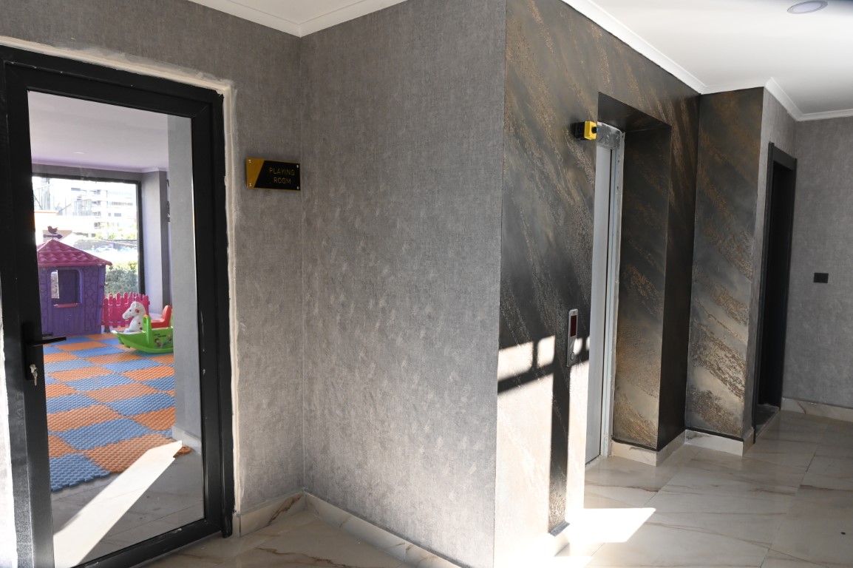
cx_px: 426
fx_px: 568
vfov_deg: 53.1
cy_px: 284
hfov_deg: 73.8
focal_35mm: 24
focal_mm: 24
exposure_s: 1/160
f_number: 11
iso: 2500
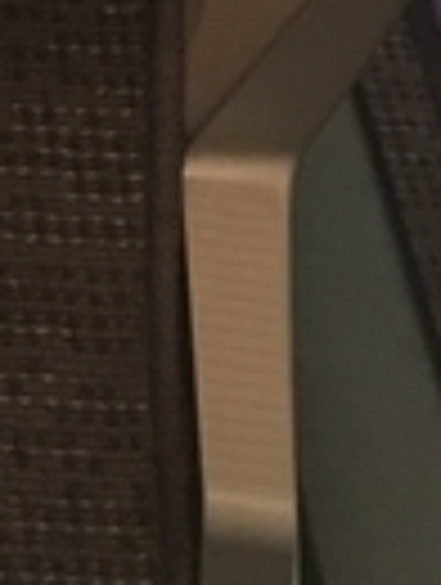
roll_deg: +1.7
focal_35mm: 228
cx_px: -765
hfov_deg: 6.1
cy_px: -1359
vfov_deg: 7.3
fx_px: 3860
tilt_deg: -16.7
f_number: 2.2
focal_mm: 4.15
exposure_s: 1/17
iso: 80
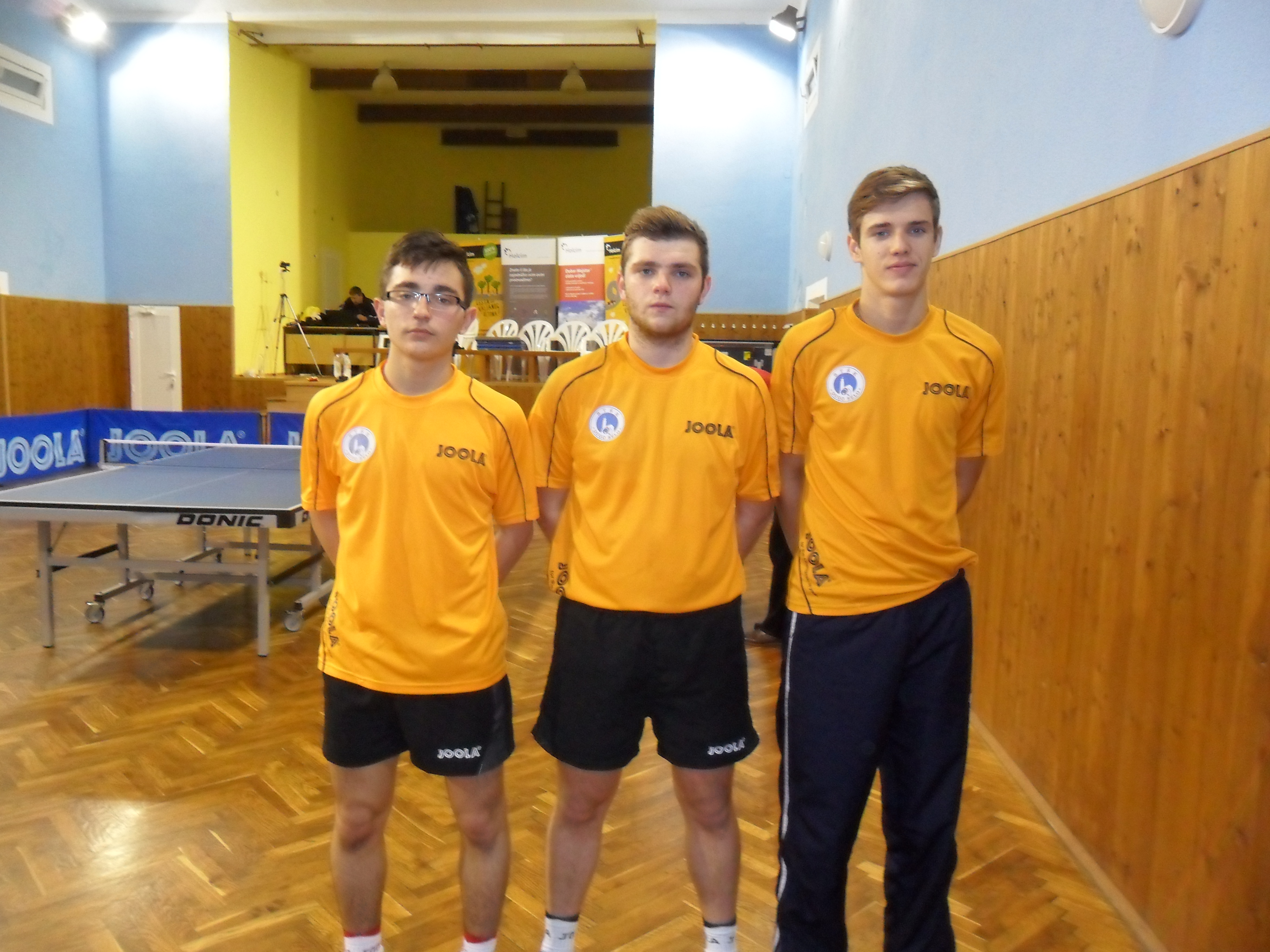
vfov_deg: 51.4
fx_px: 991
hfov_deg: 65.3
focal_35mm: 27
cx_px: 635
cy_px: 476
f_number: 3.5
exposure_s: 1/45
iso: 320
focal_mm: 4.9
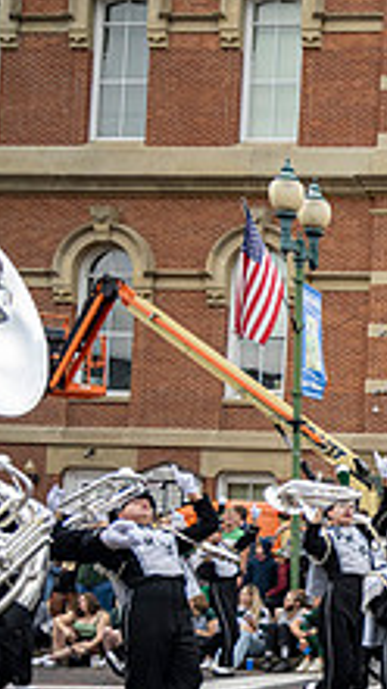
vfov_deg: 31.5
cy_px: 497
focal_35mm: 66
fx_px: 1206
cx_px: 774
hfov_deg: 14.9
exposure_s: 1/1600
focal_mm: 24
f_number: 4
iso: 800
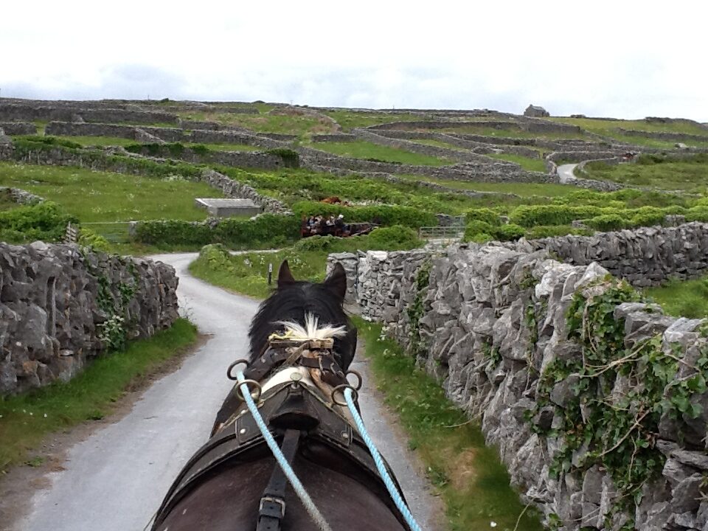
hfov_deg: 56.8
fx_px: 654
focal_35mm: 32
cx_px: 354
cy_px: 266
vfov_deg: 44.2
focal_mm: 2.03
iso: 64
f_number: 2.4
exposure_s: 1/1029
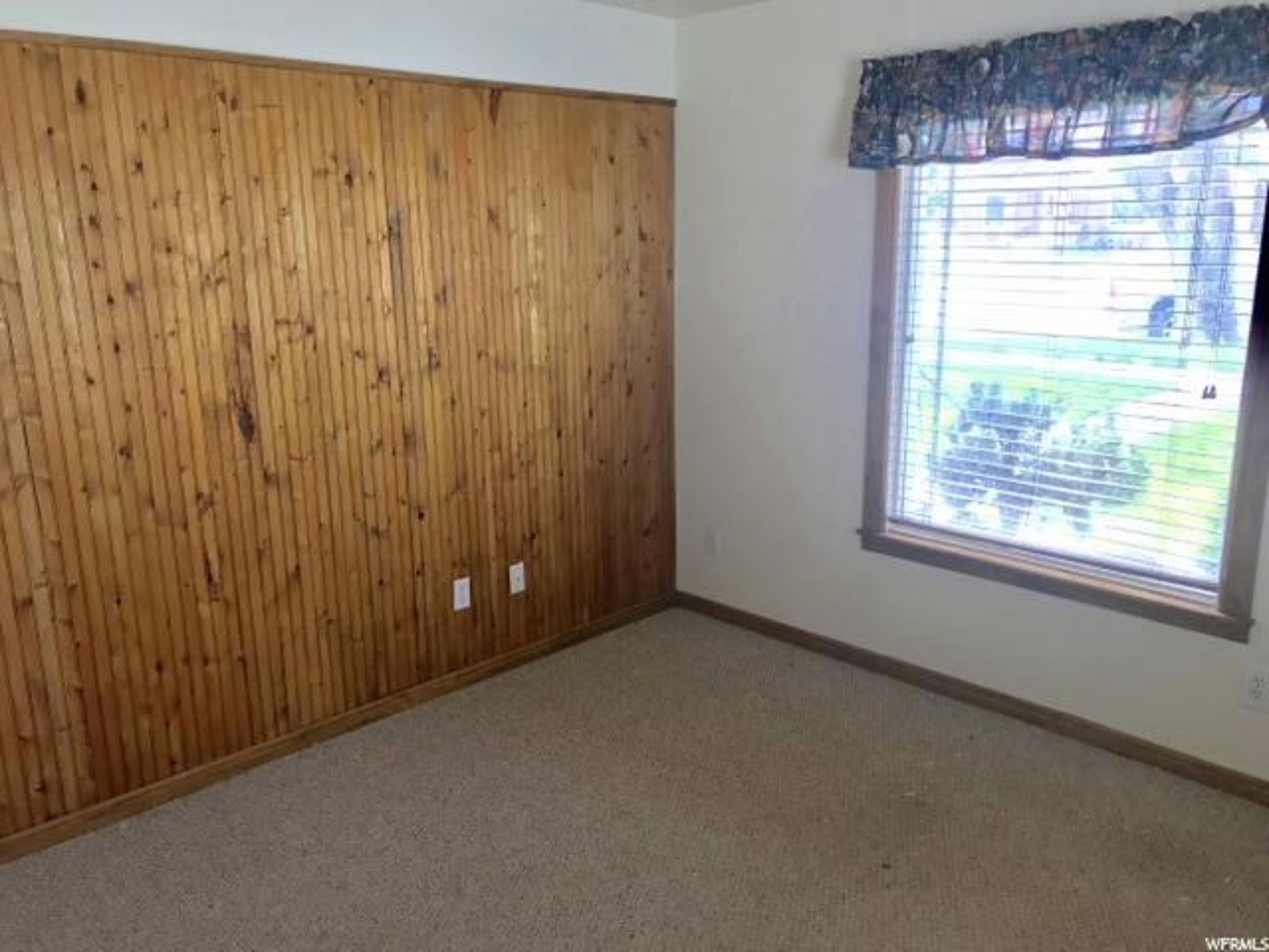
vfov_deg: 49.7
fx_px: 1026
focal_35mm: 28
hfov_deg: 63.4
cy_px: 476
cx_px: 634
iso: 25
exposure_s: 1/40
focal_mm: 3.99
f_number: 1.8
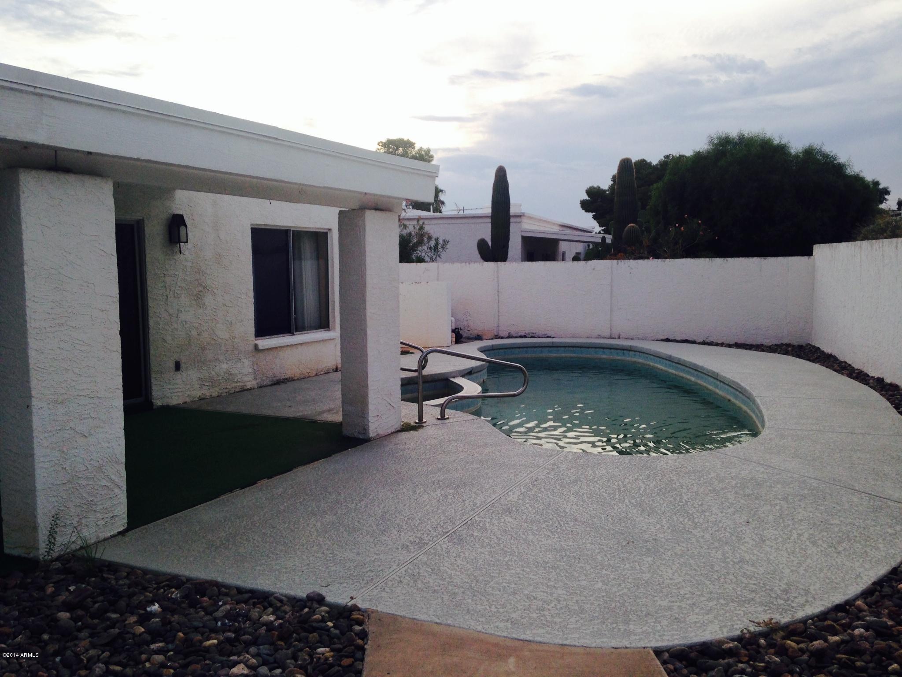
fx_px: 860
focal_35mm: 33
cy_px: 338
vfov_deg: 42.9
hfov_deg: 55.4
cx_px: 451
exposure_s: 1/401
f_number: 2.4
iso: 50
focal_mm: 4.12
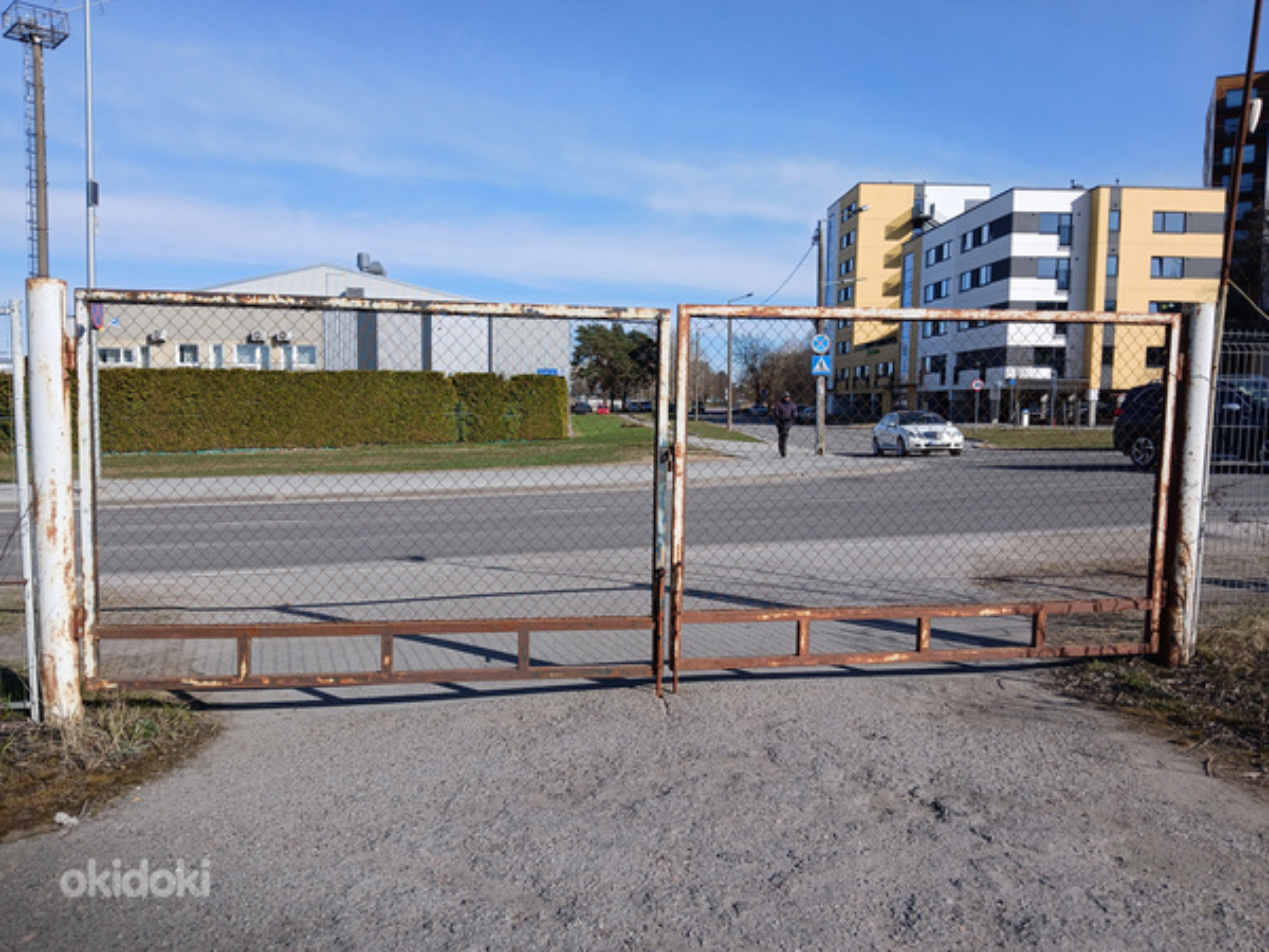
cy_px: 476
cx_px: 634
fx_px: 953
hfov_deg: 67.3
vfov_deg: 53.1
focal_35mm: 26
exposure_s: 1/731
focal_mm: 3.98
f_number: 1.8
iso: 20
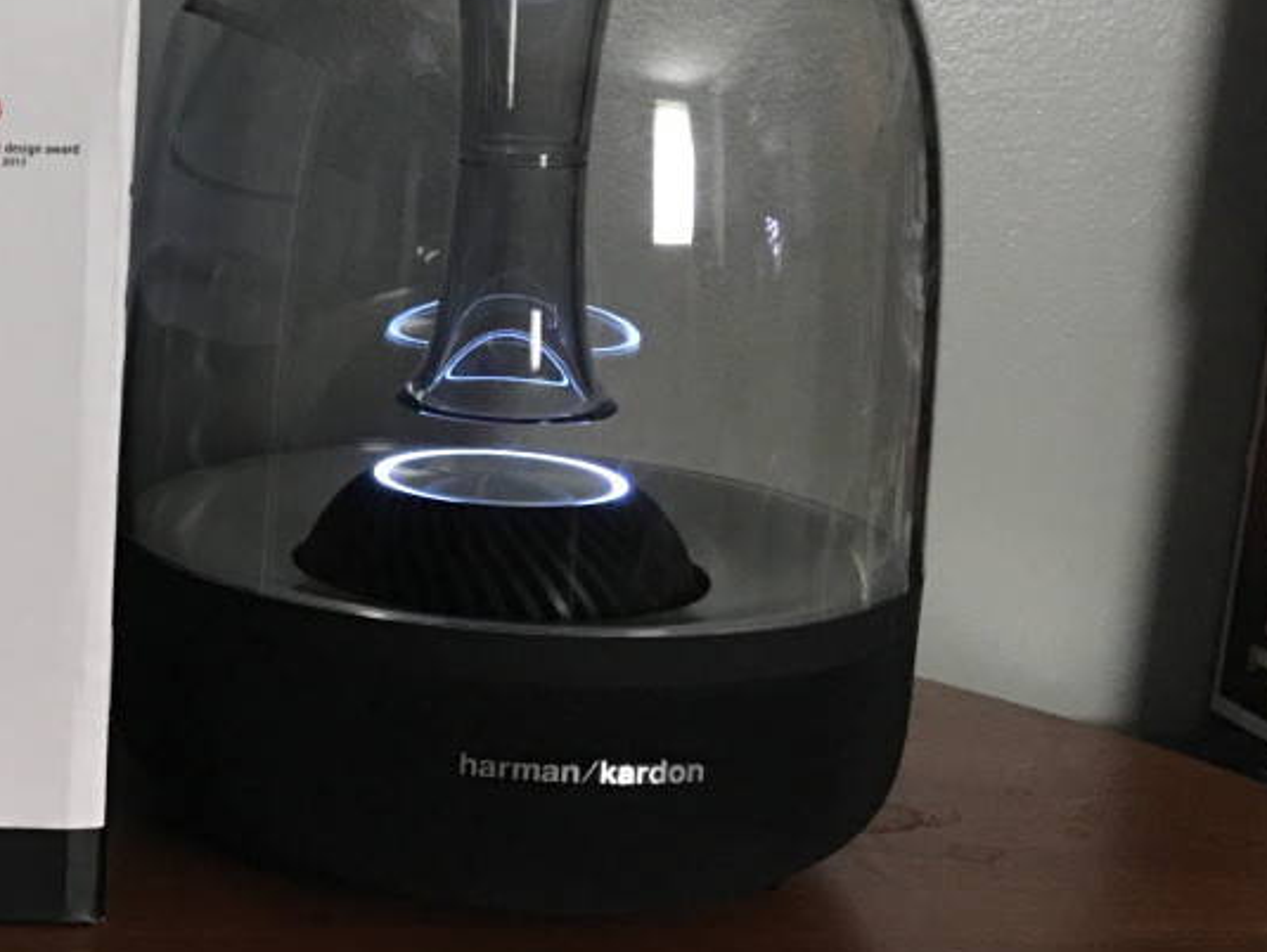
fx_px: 2381
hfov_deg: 27.2
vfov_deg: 22.6
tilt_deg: -12.4
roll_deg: -1.2
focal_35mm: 65
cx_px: -137
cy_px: 459
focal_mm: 4.15
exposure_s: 1/4
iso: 125
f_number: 2.2
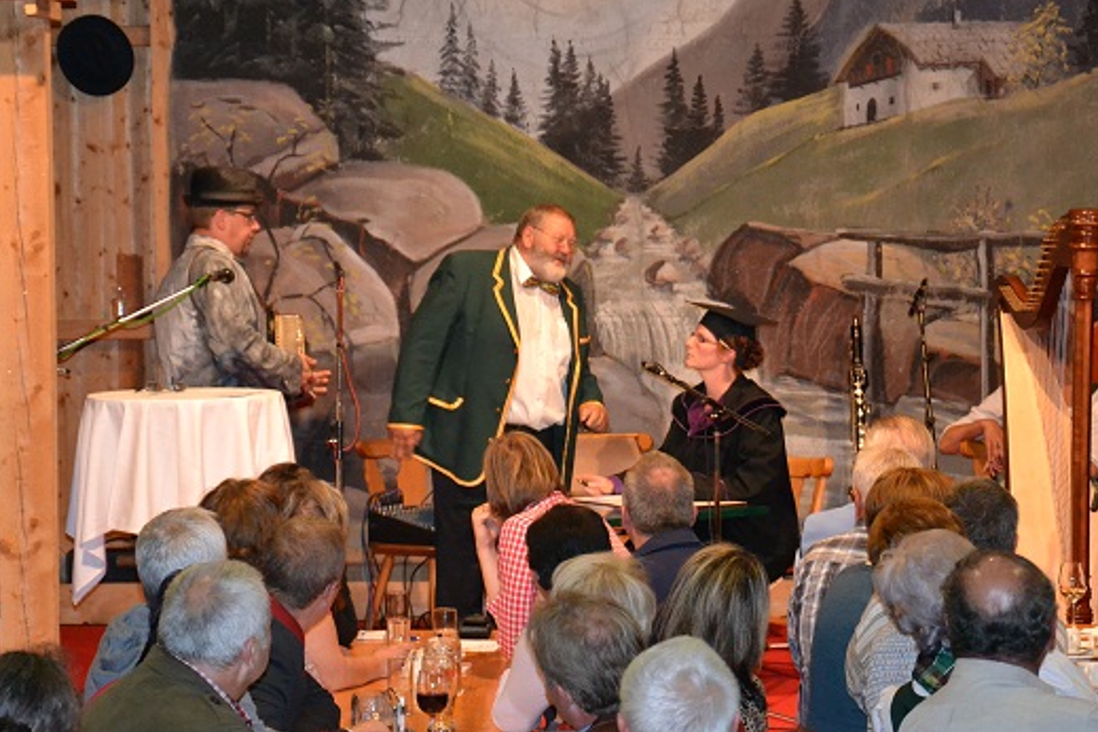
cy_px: 338
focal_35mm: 122
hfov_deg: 16.8
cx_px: 495
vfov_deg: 11.2
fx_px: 3721
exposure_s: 1/60
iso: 3200
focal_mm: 66
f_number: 5.3
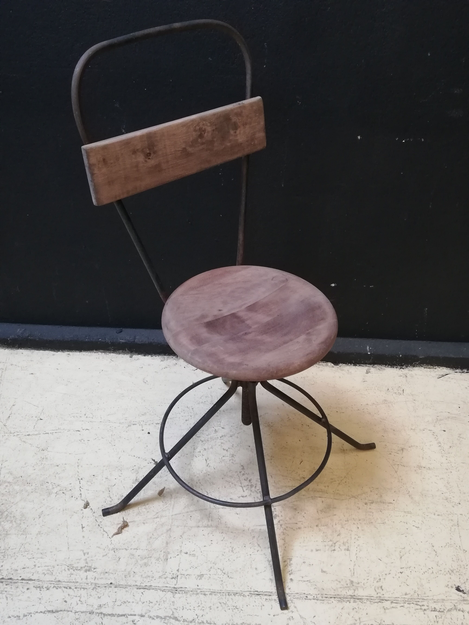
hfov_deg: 44.2
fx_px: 578
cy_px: 312
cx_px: 234
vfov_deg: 56.8
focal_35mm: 32
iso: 500
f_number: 2.2
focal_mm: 3.81
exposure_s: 1/25
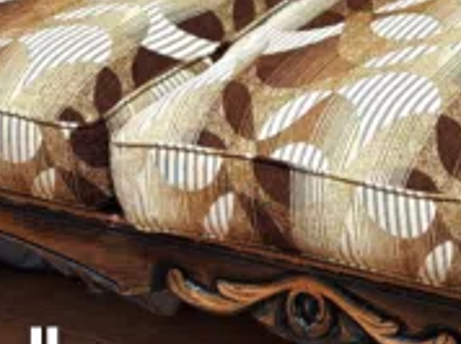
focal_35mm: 126
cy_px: -47
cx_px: 448
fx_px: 1676
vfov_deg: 11.5
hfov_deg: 15.4
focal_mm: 6.83
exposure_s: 1/50
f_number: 1.4
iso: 400
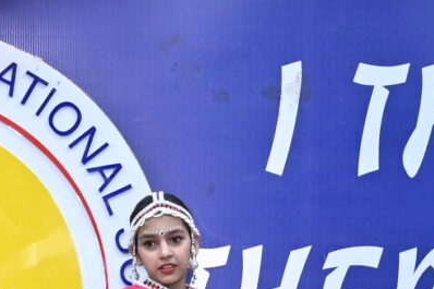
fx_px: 3880
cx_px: -99
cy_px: 553
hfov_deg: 6.4
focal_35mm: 322
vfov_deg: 4.2
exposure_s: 1/160
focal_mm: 50
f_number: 5.6
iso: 2500
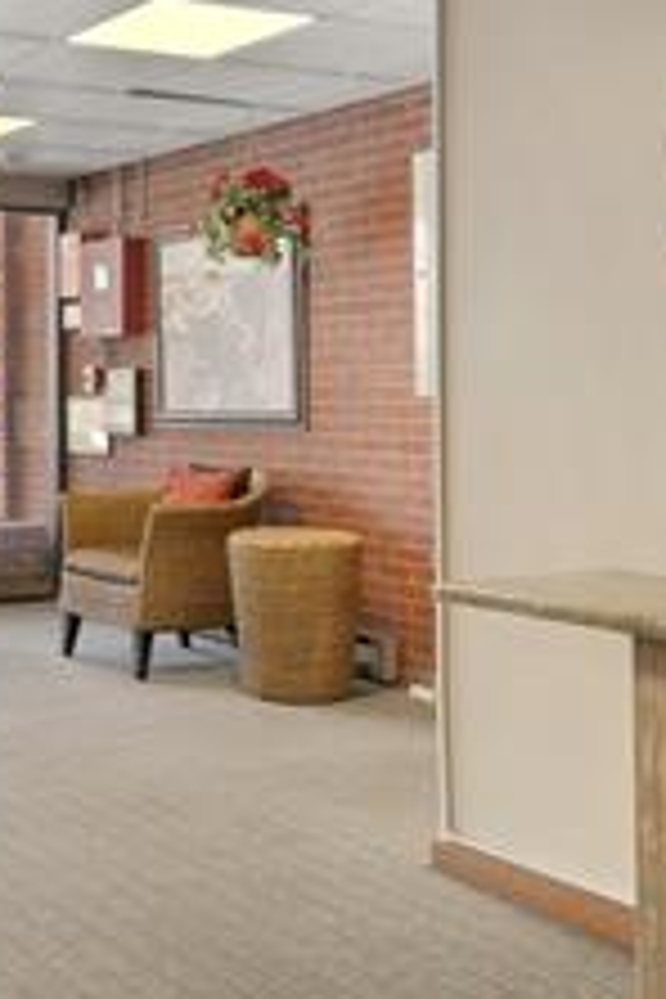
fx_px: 1360
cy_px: 380
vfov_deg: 40.1
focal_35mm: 49
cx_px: 9
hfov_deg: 26.2
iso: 400
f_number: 8
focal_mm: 17
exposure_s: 1/10
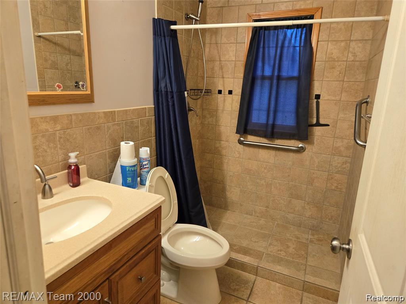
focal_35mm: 23
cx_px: 203
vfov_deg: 58.9
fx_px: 270
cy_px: 152
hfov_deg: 73.9
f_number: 1.8
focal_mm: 5.4
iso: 400
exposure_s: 1/120
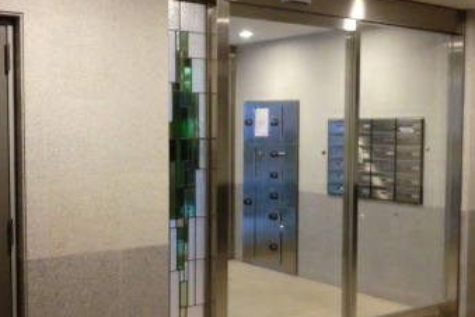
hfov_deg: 38.9
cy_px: 160
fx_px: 673
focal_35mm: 51
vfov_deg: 26.5
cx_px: 221
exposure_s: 1/60
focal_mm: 4.7
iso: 500
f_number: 2.8
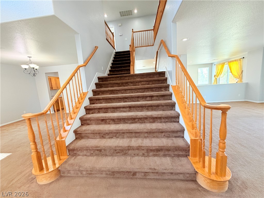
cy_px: 99
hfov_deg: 102.1
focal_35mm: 14
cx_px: 132
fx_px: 107
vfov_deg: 85.7
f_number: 2.2
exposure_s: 1/60
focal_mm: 2.22
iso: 250
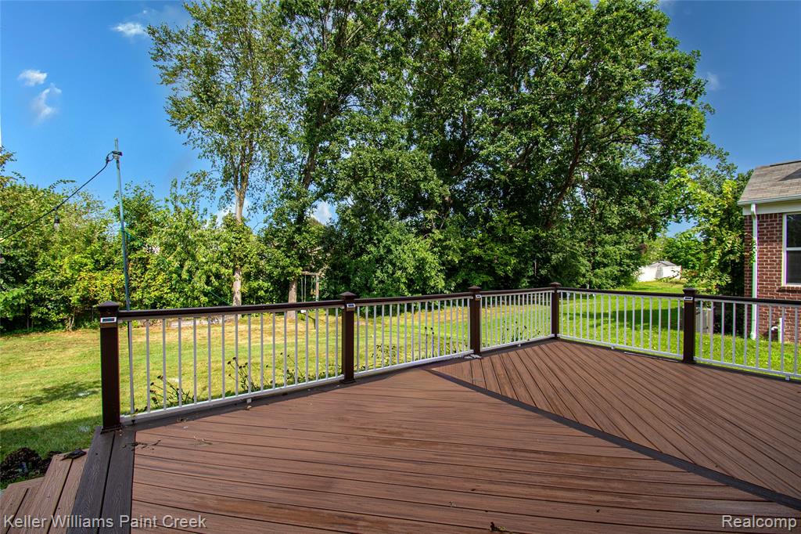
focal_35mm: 15
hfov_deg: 100.4
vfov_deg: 77.3
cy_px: 267
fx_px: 334
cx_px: 400
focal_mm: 10
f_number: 6.3
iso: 100
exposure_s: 1/320
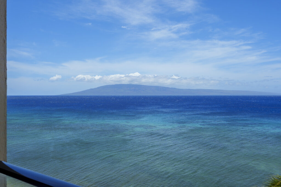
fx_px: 242
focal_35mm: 31
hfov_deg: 60.3
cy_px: 94
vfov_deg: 42.3
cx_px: 140
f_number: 8
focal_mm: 21
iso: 100
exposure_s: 1/640
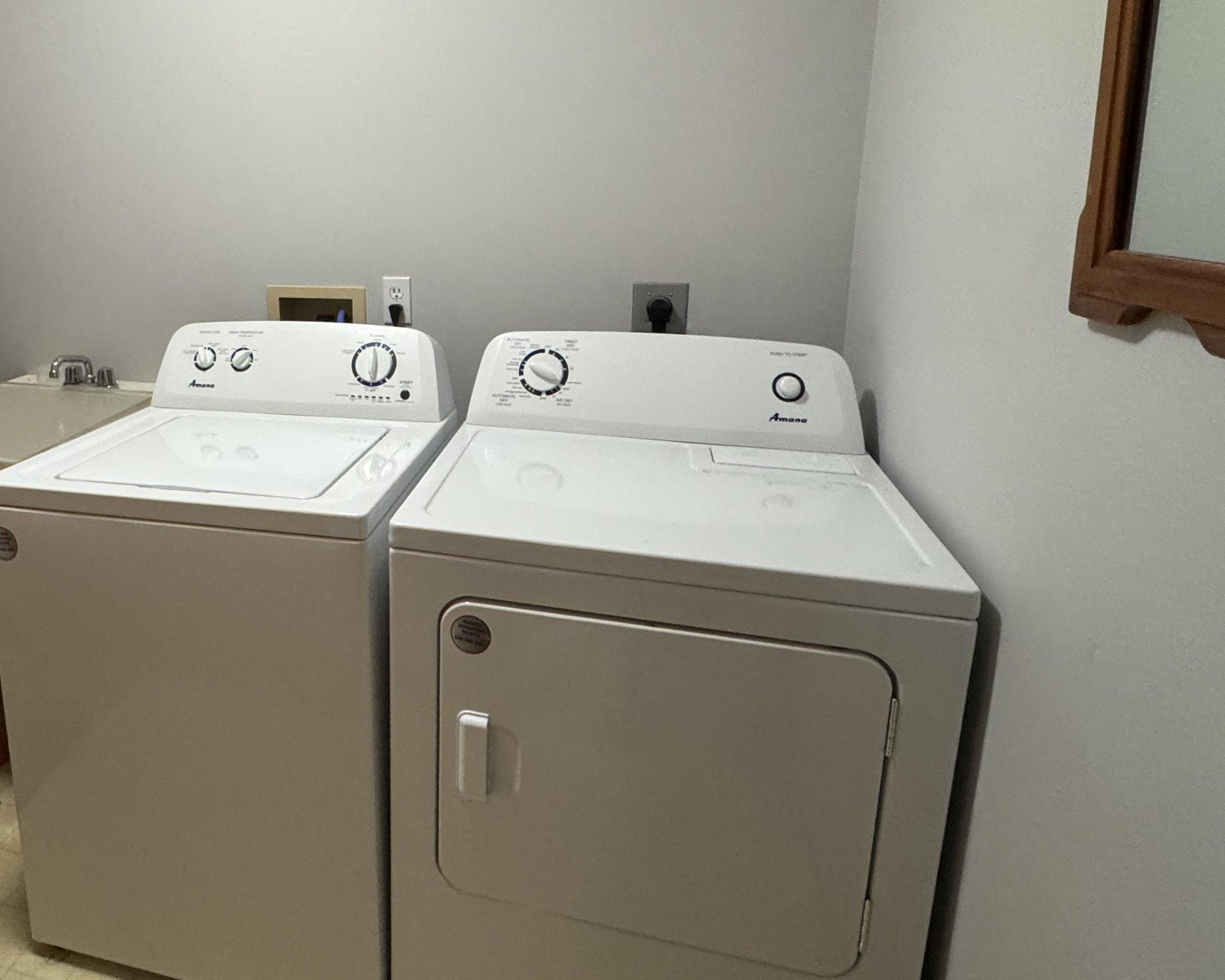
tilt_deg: -11.5
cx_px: 395
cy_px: 359
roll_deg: +0.3
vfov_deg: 60.0
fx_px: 834
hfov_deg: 70.2
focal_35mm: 23
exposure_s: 1/60
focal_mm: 2.22
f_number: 2.2
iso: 500
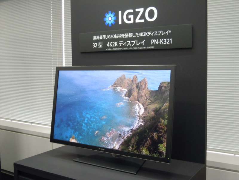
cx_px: 120
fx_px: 283
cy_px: 90
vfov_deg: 35.1
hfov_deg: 45.8
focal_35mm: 41
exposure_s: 1/30
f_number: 3.2
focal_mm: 7.3
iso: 400
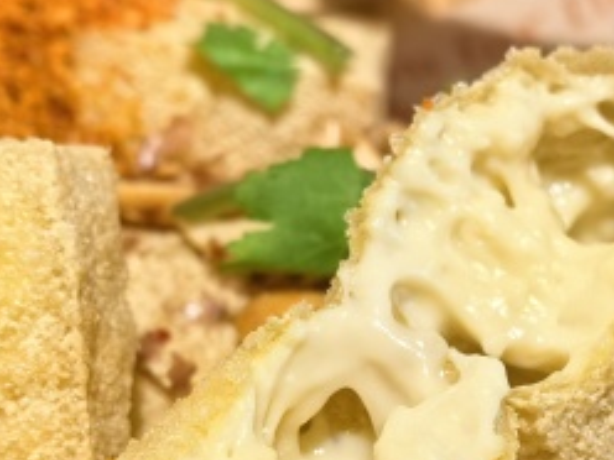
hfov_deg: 22.4
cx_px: 418
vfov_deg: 16.8
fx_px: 1543
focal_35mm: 87
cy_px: 408
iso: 800
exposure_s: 1/498
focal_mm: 8.5
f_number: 2.8
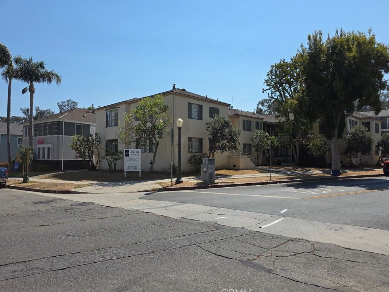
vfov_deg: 56.8
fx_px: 270
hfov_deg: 71.6
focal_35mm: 24
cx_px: 202
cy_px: 146
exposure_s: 1/7944
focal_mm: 6.3
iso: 80
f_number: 1.7
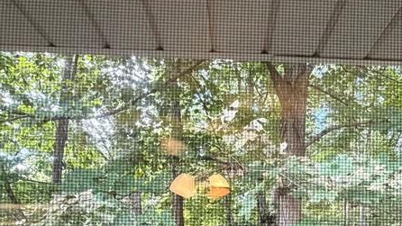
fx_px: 373
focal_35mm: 35
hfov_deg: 56.0
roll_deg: -0.5
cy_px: 223
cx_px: 248
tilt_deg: +2.5
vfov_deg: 31.3
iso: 500
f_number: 2.2
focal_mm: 2.22
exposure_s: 1/59
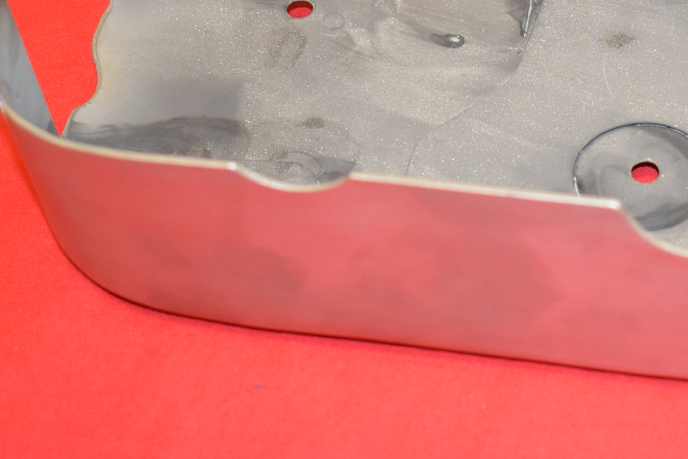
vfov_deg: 13.7
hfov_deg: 20.2
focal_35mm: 100
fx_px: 1911
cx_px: 526
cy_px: 136
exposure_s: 1/80
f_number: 5
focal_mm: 36
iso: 1250
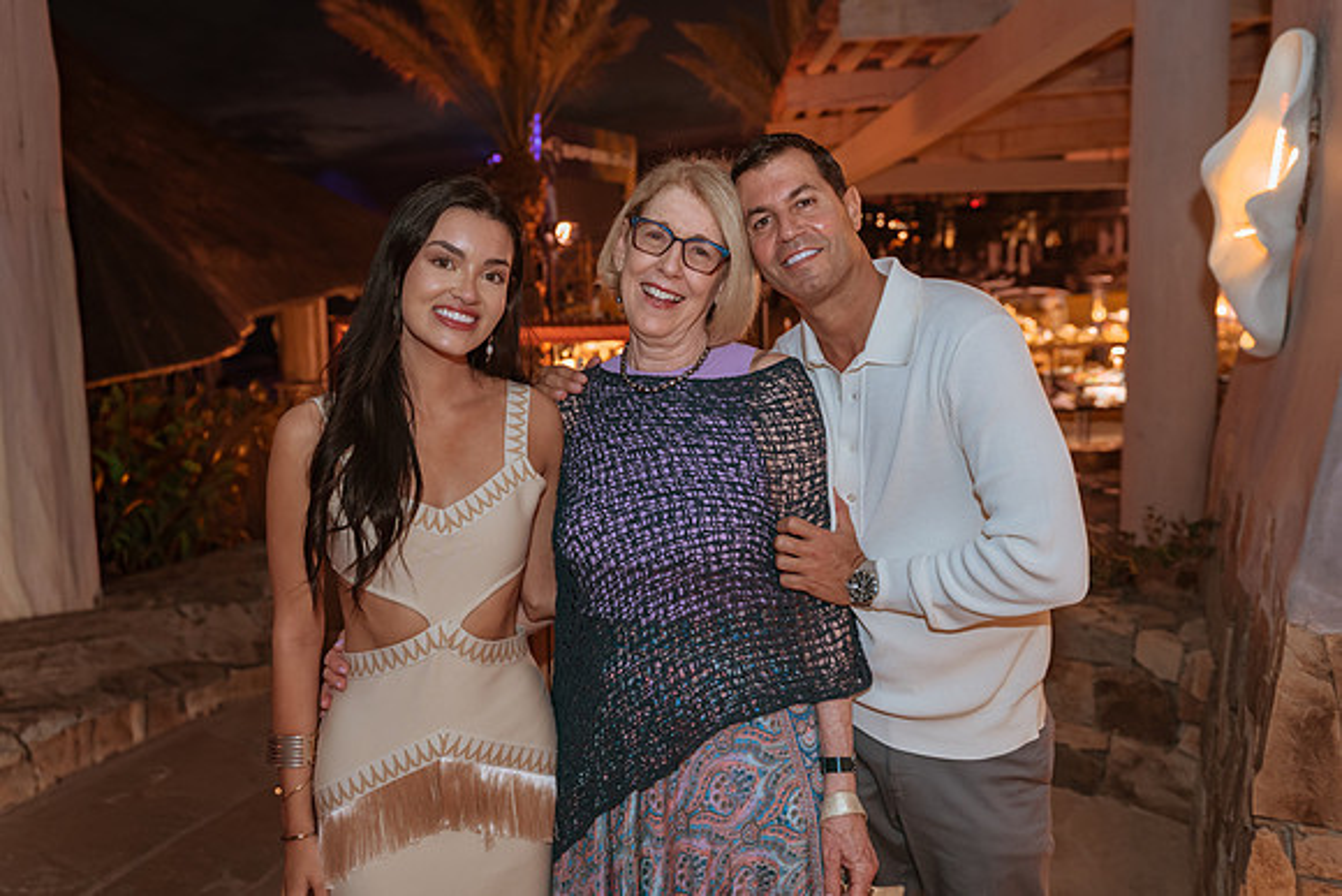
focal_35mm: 30
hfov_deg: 62.7
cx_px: 686
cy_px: 365
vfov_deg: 44.0
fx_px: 1102
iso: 800
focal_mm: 24
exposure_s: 1/20
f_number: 2.8
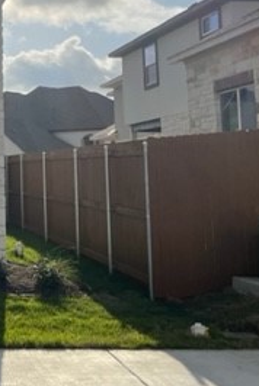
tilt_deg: +10.3
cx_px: -162
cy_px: 64
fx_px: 700
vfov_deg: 30.0
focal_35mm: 65
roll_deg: -1.5
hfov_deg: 18.0
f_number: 1.6
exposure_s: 1/9091
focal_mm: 4.2
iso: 32
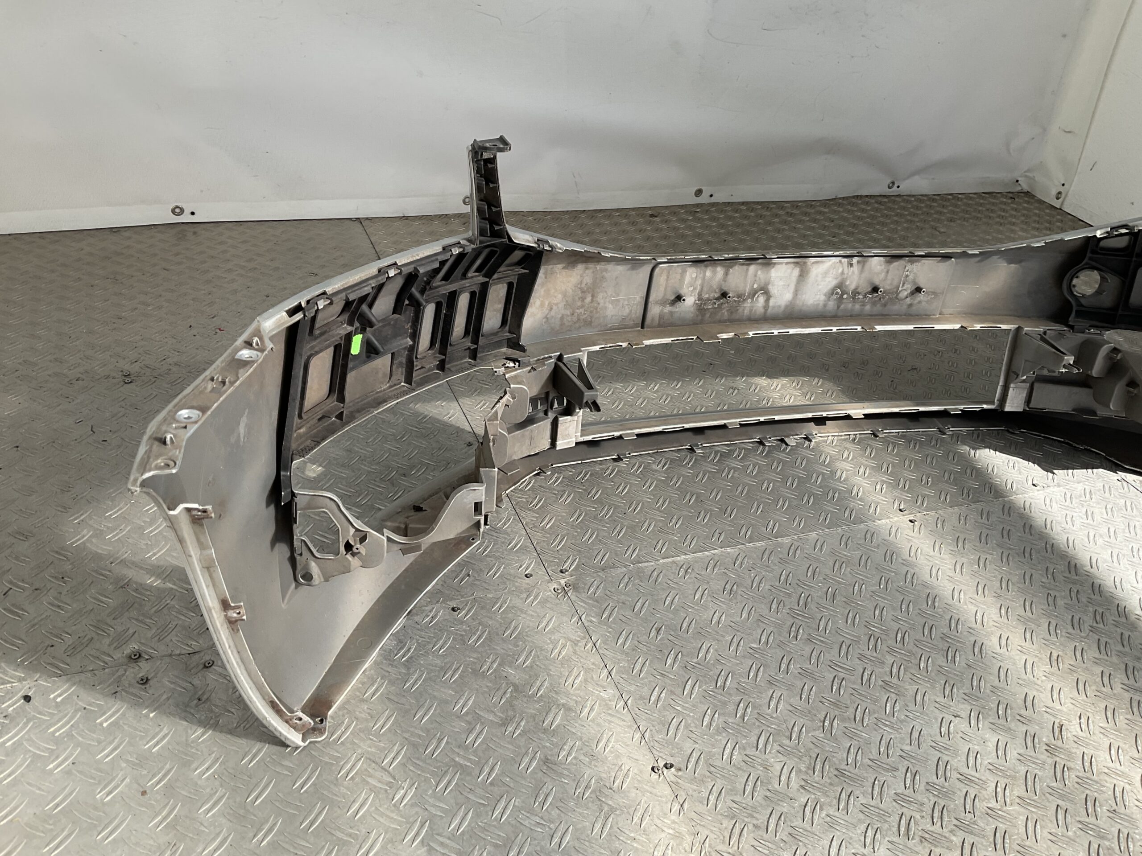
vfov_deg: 48.2
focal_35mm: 29
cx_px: 571
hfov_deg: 61.7
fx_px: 957
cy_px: 428
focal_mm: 3
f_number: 1.8
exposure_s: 1/491
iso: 16
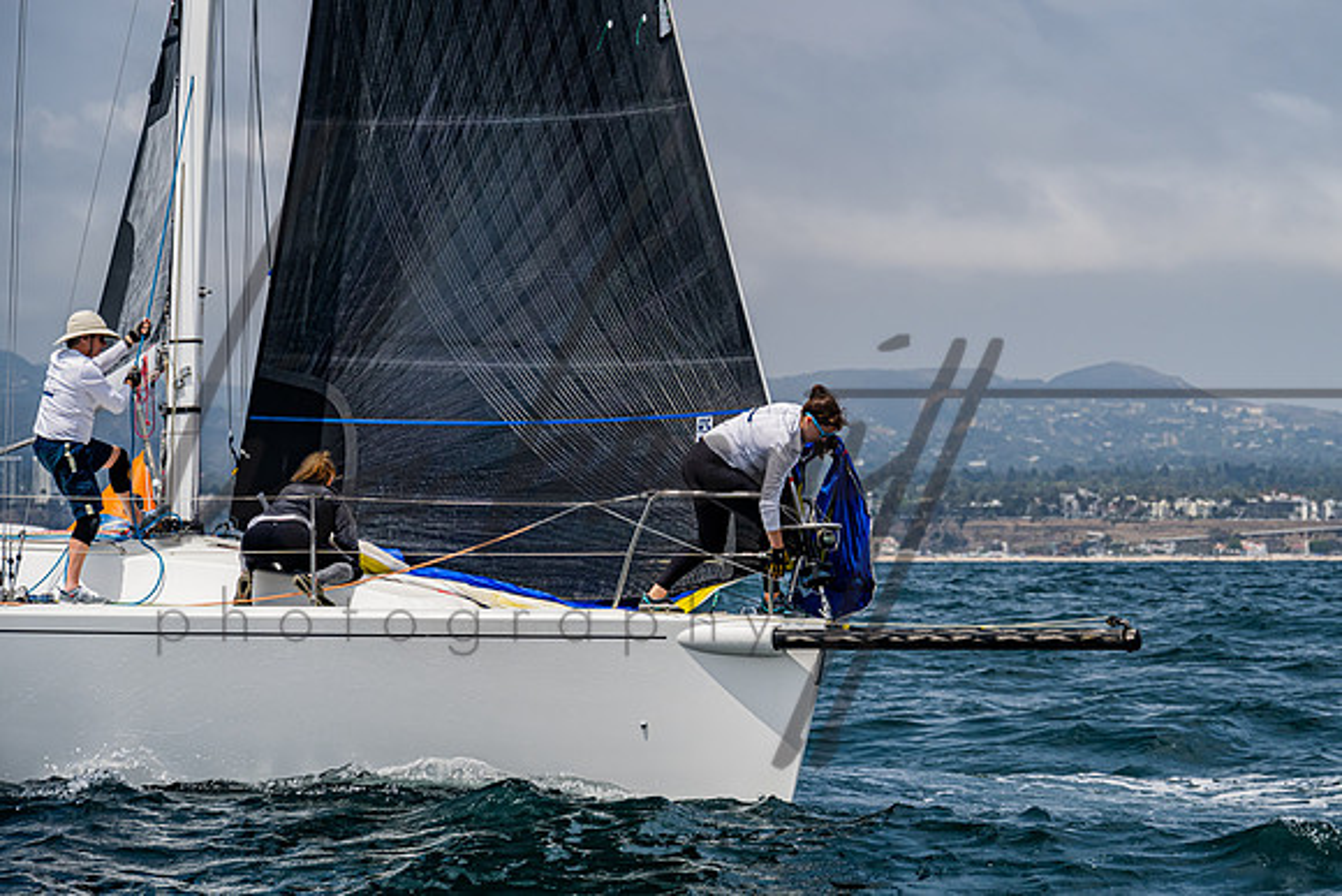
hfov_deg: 13.9
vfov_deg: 9.3
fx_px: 5480
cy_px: 346
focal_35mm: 147
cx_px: 851
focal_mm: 115
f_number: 6.3
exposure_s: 1/1000
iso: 250
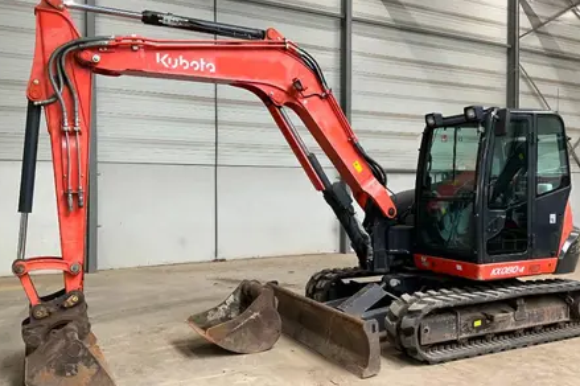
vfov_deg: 39.9
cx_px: 305
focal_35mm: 33
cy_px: 201
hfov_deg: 57.2
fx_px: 531
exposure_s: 1/60
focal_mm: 3
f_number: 1.8
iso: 80
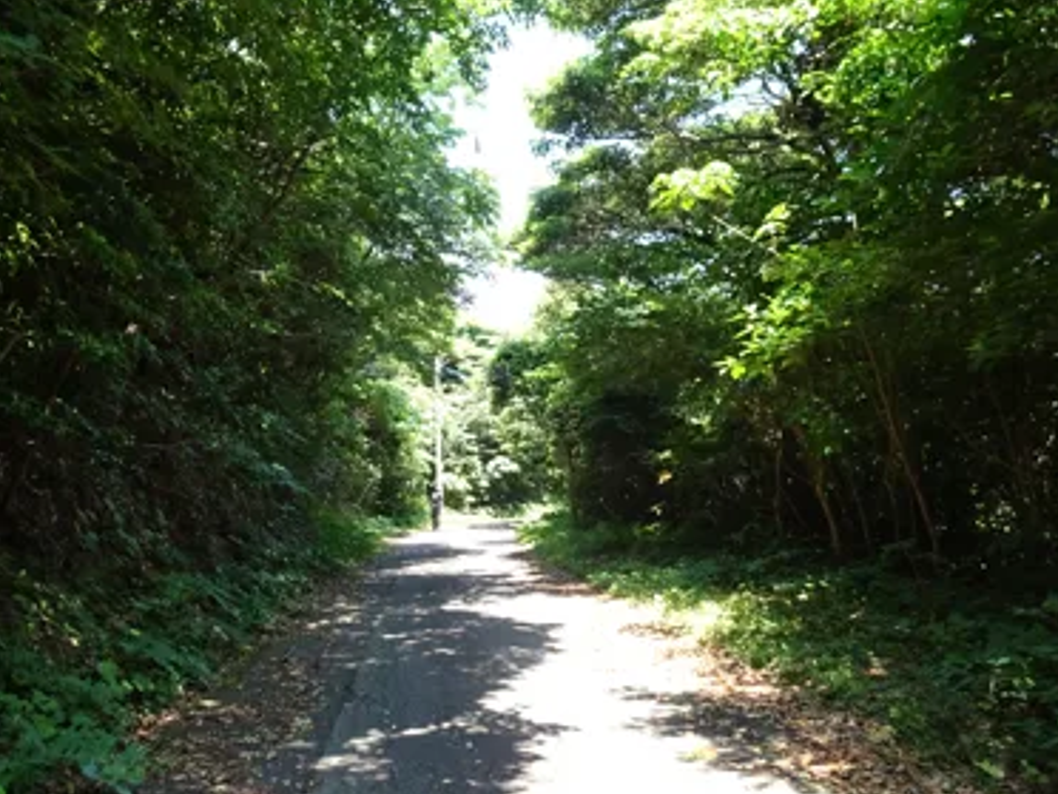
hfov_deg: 58.1
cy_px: 407
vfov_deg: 45.4
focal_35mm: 31
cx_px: 444
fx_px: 947
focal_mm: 4.1
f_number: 3.5
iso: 400
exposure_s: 1/250
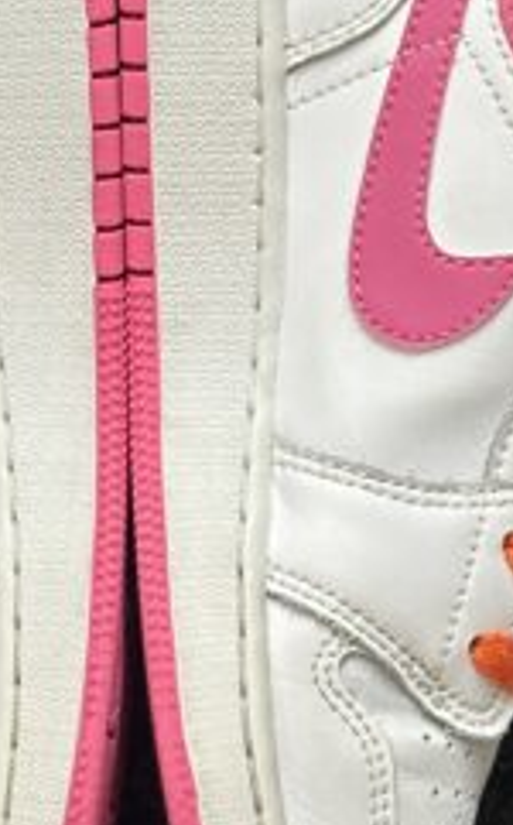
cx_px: 133
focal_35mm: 169
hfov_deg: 7.7
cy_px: 354
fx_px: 3792
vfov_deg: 12.4
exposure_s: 1/36
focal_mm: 6.86
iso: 200
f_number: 1.78
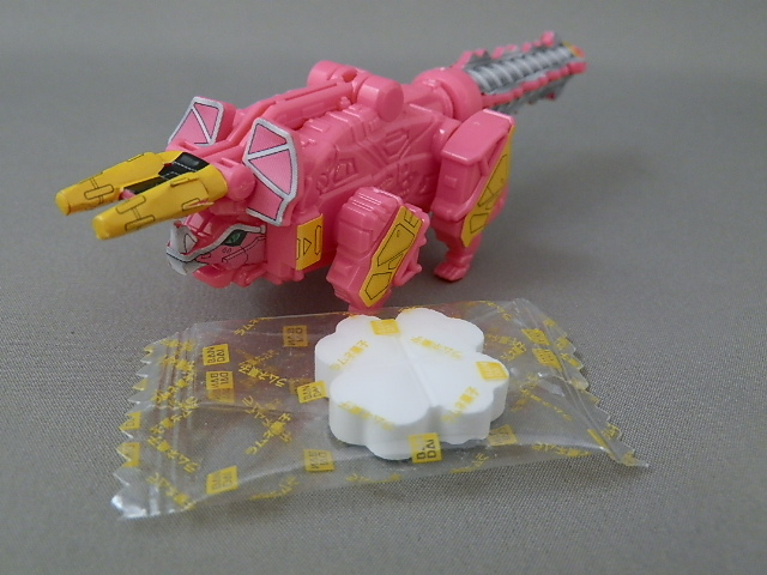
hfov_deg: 54.0
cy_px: 288
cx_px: 384
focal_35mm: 34
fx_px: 753
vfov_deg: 41.8
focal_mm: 6.17
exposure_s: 1/15
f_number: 3.5
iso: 200
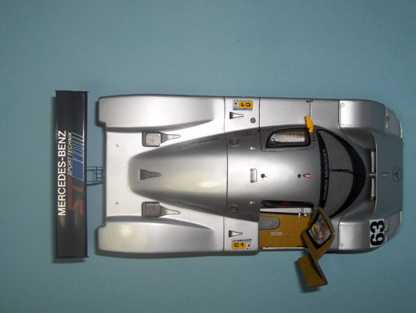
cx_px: 223
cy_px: 166
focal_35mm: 42
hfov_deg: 44.7
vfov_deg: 34.4
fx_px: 505
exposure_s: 1/186
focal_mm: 8
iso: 100
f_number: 4.8
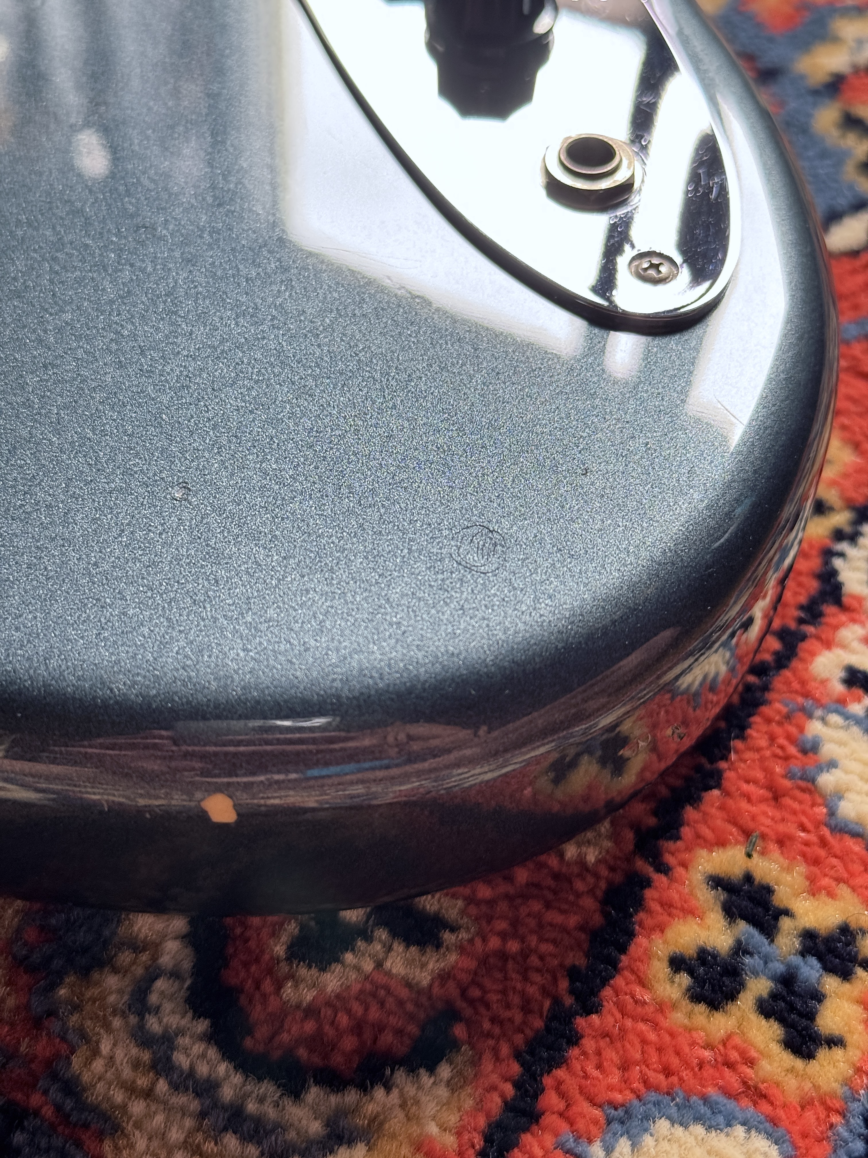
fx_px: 1605
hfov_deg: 30.3
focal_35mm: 48
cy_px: 579
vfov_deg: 39.7
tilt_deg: -50.6
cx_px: 434
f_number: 1.78
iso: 250
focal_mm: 6.76
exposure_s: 1/60
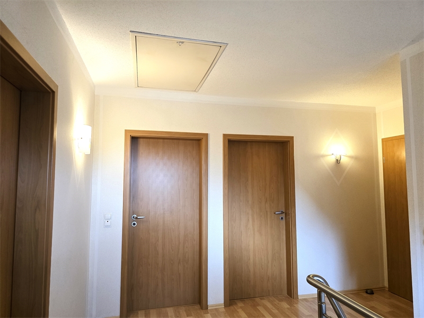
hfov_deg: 73.9
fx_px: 282
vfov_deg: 58.9
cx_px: 212
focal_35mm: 23
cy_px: 159
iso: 320
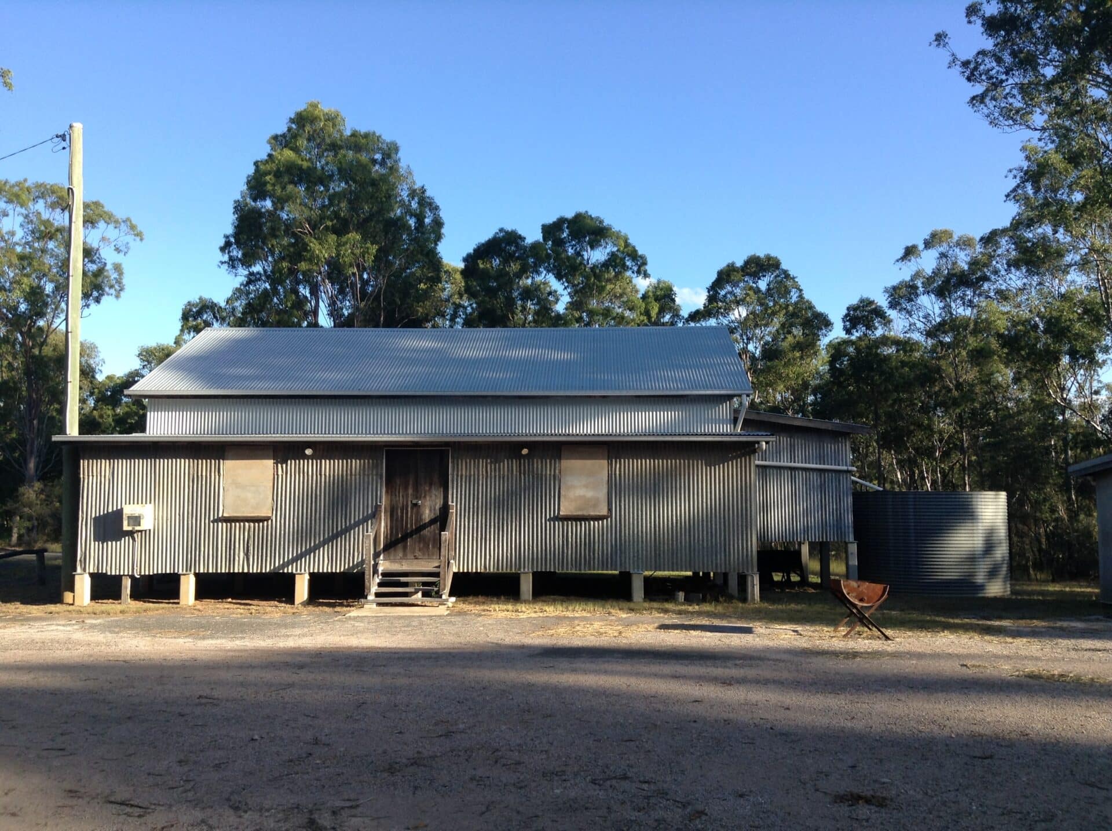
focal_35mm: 33
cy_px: 416
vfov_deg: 42.8
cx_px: 556
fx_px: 1058
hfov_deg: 55.4
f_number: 2.4
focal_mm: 3.3
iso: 25
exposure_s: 1/429
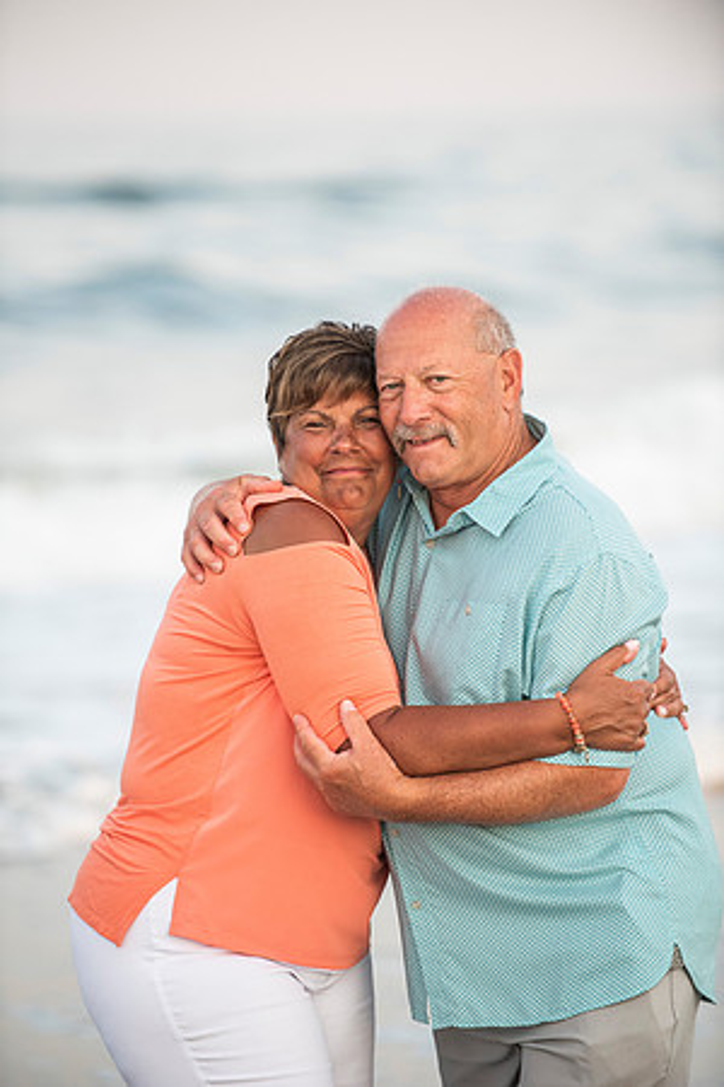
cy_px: 544
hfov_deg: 6.9
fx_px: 6033
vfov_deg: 10.3
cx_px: 362
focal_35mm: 200
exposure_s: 1/1000
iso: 800
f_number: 3.5
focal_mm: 200
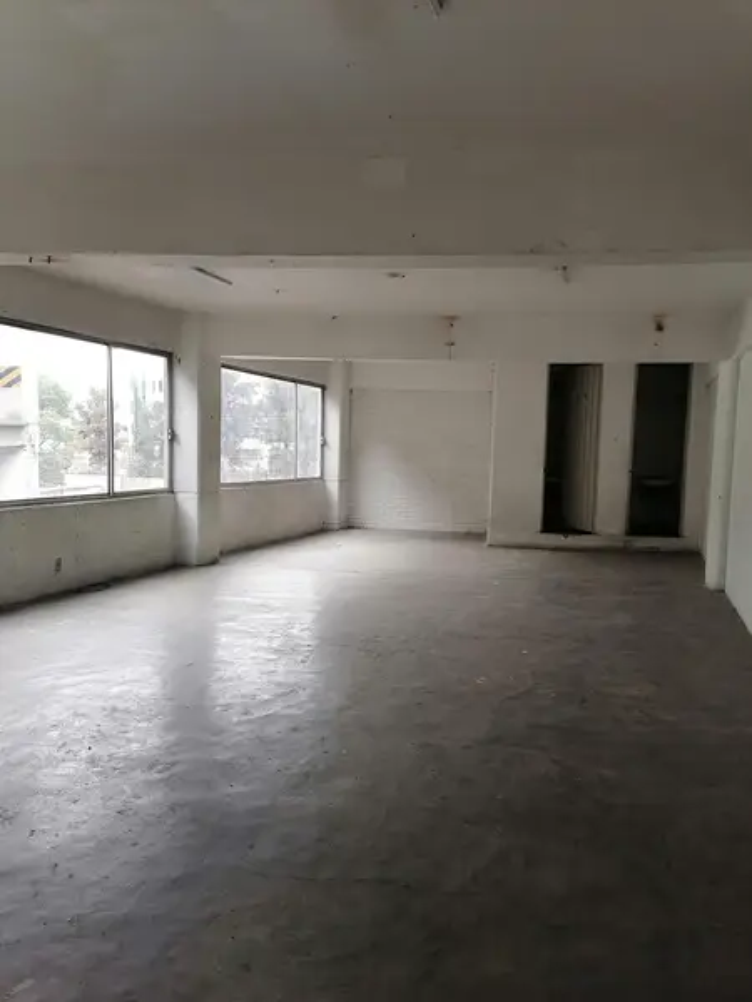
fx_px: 782
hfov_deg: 51.4
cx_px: 376
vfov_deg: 65.3
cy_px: 501
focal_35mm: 27
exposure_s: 1/120
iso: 200
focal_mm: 5.3
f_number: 1.8
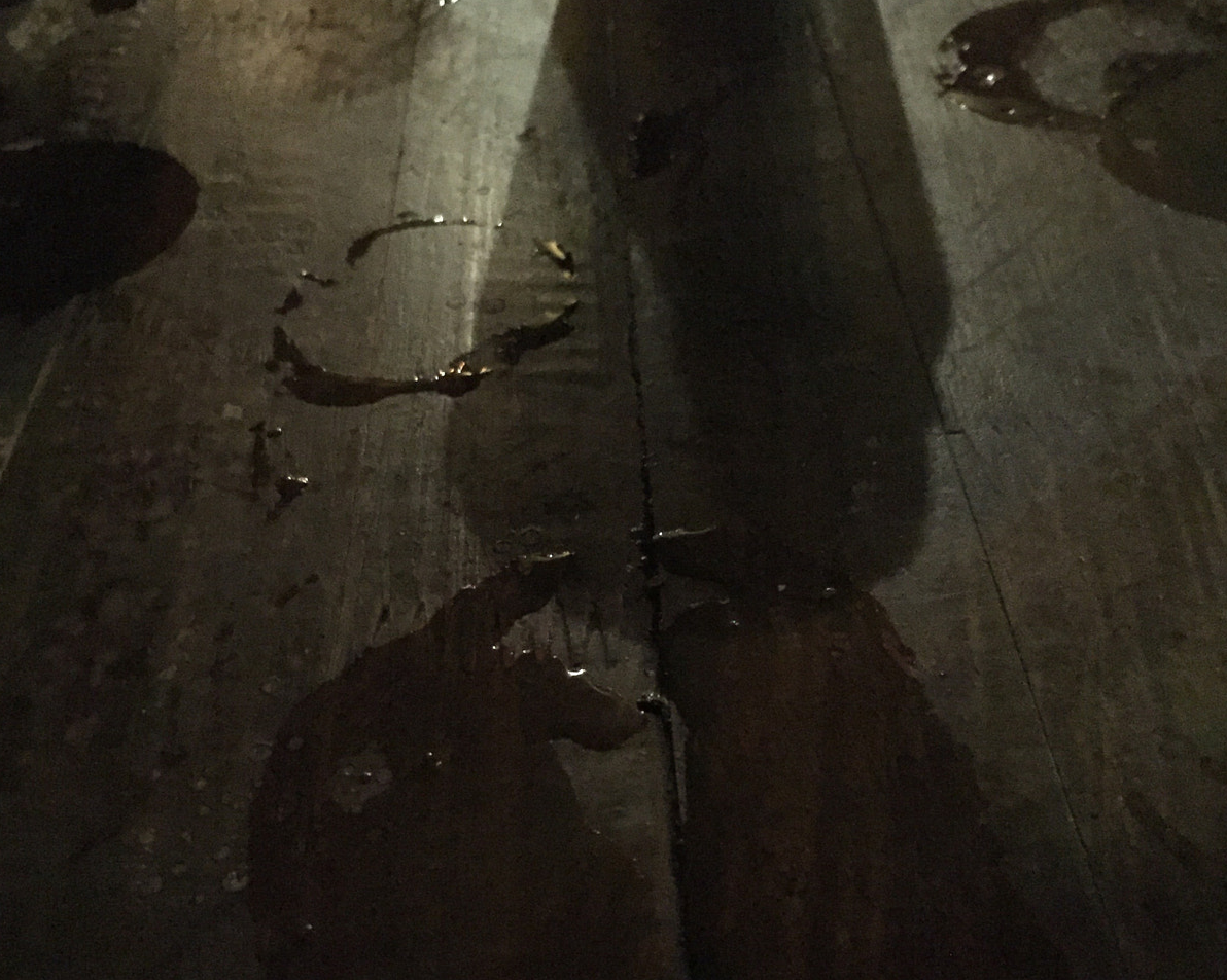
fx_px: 1380
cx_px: 612
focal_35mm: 38
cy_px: 570
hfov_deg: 47.9
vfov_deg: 39.0
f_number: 2.2
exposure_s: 1/17
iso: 2000
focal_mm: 4.15
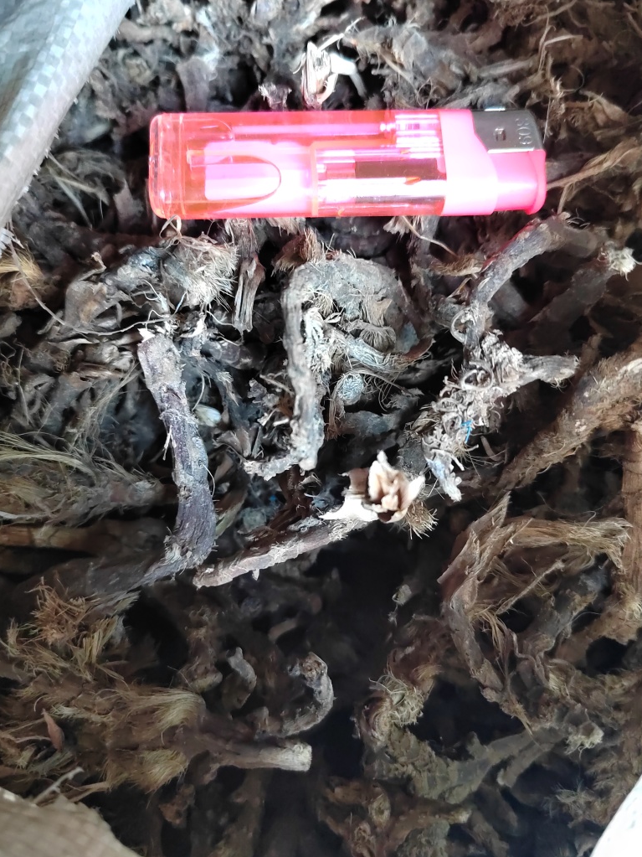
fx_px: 594
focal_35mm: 24
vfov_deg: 71.6
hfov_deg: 56.8
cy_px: 418
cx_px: 320
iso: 4120
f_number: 1.9
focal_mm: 5.52
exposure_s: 1/16.7
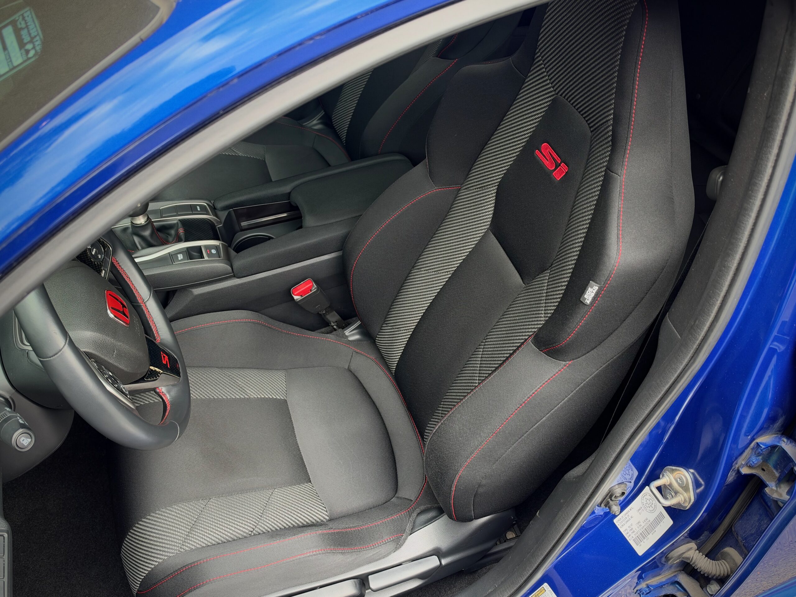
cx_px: 398
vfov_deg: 46.8
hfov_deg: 60.0
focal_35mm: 30
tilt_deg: -46.4
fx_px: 690
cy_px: 298
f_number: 1.8
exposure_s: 1/60
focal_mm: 6.93
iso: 400
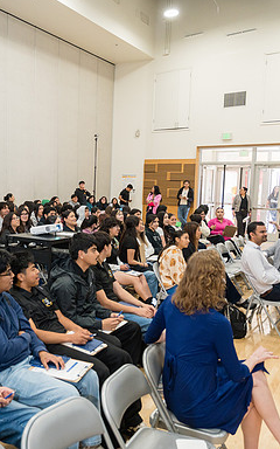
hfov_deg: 33.9
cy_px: 224
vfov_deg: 52.7
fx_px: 452
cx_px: 79
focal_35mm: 37
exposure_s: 1/250
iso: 1600
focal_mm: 24
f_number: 2.8
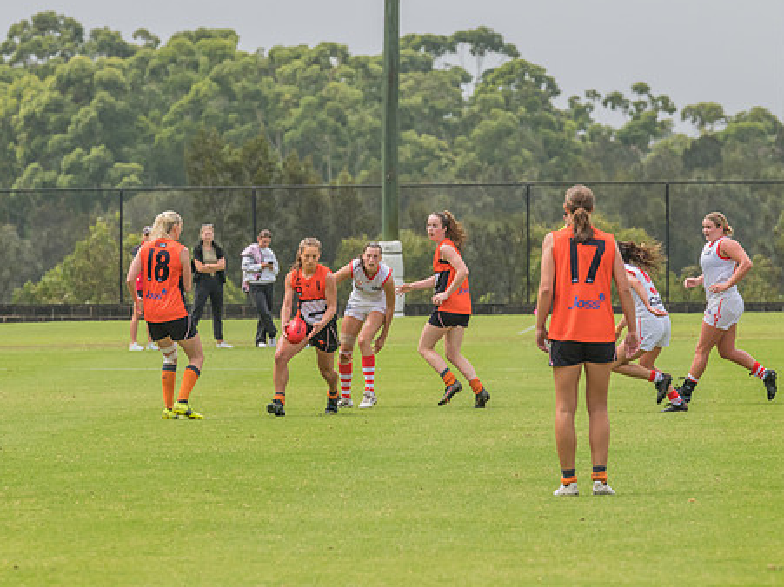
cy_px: 229
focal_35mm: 501
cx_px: 327
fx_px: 11344
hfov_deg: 4.0
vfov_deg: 3.0
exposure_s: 1/1250
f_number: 10
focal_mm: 300
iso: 800
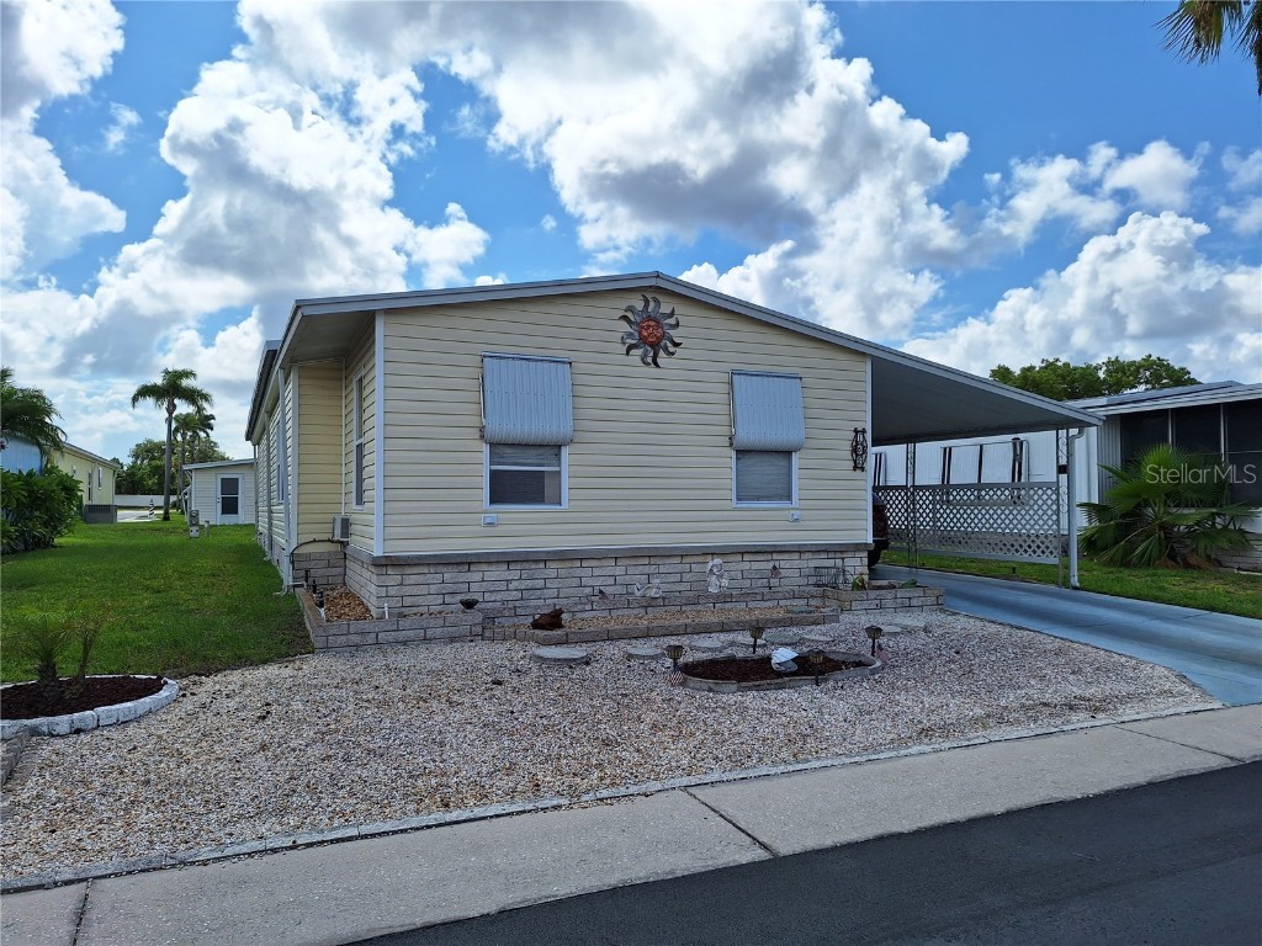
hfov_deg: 73.9
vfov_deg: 58.9
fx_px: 839
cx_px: 631
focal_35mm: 23
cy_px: 473
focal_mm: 5.54
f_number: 1.8
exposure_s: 1/6289
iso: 40
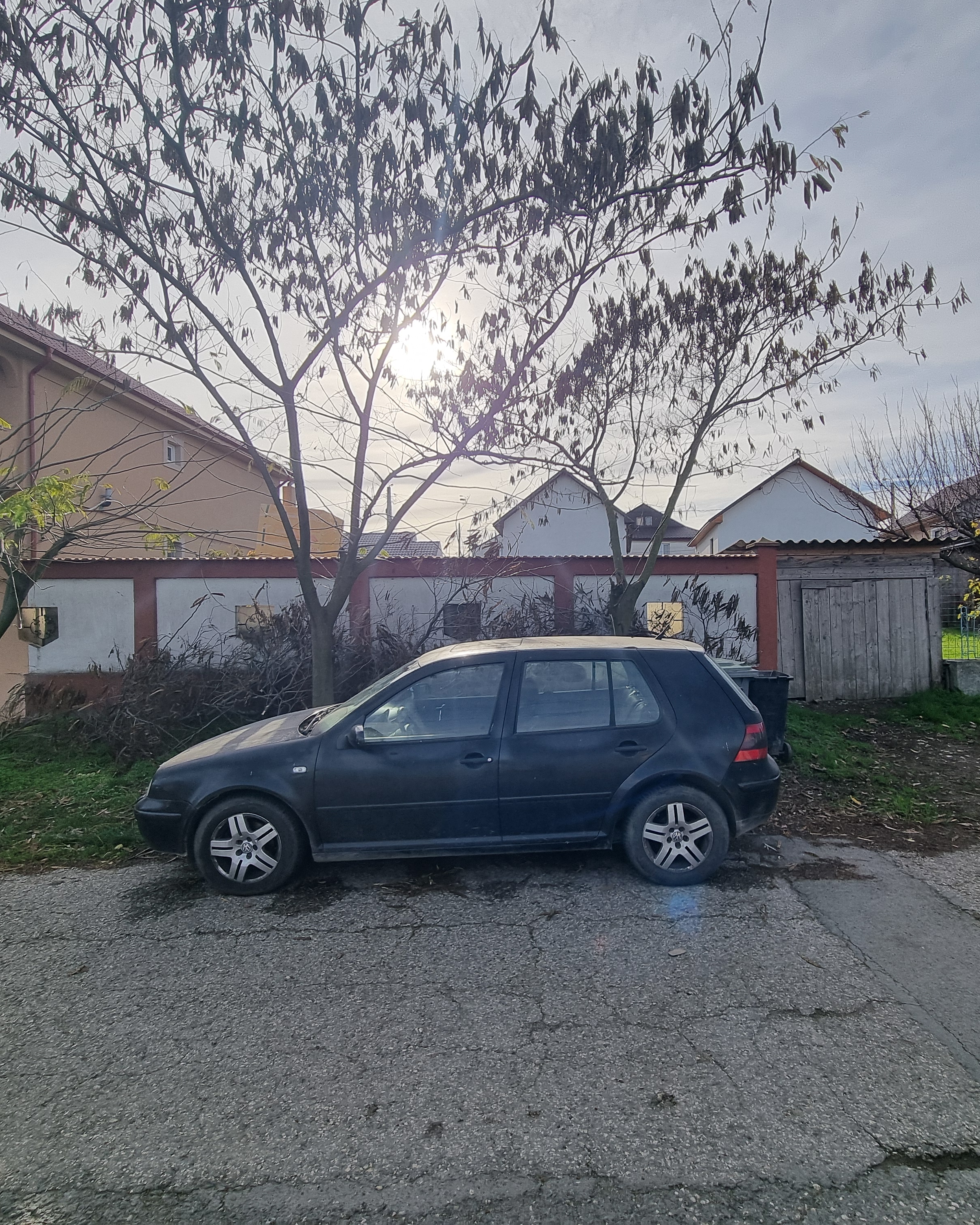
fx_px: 616
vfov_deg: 89.6
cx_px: 546
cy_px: 613
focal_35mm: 17
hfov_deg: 76.7
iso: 50
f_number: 2.2
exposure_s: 1/2136
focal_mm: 2.2
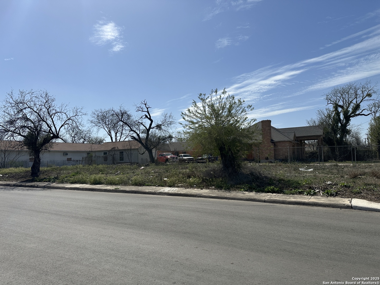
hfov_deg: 71.6
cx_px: 190
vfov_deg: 56.8
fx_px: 263
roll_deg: +1.6
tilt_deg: +4.0
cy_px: 142
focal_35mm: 24
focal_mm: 6.86
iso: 80
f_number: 1.78
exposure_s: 1/8929
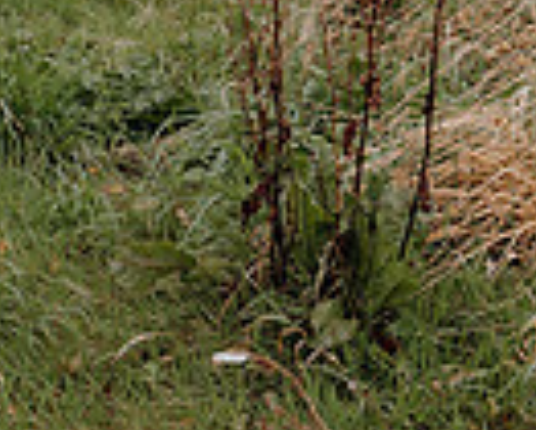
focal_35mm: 125
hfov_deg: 13.4
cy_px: 207
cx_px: -499
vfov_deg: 12.4
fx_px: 1984
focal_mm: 30
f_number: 3.5
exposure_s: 1/160
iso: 500
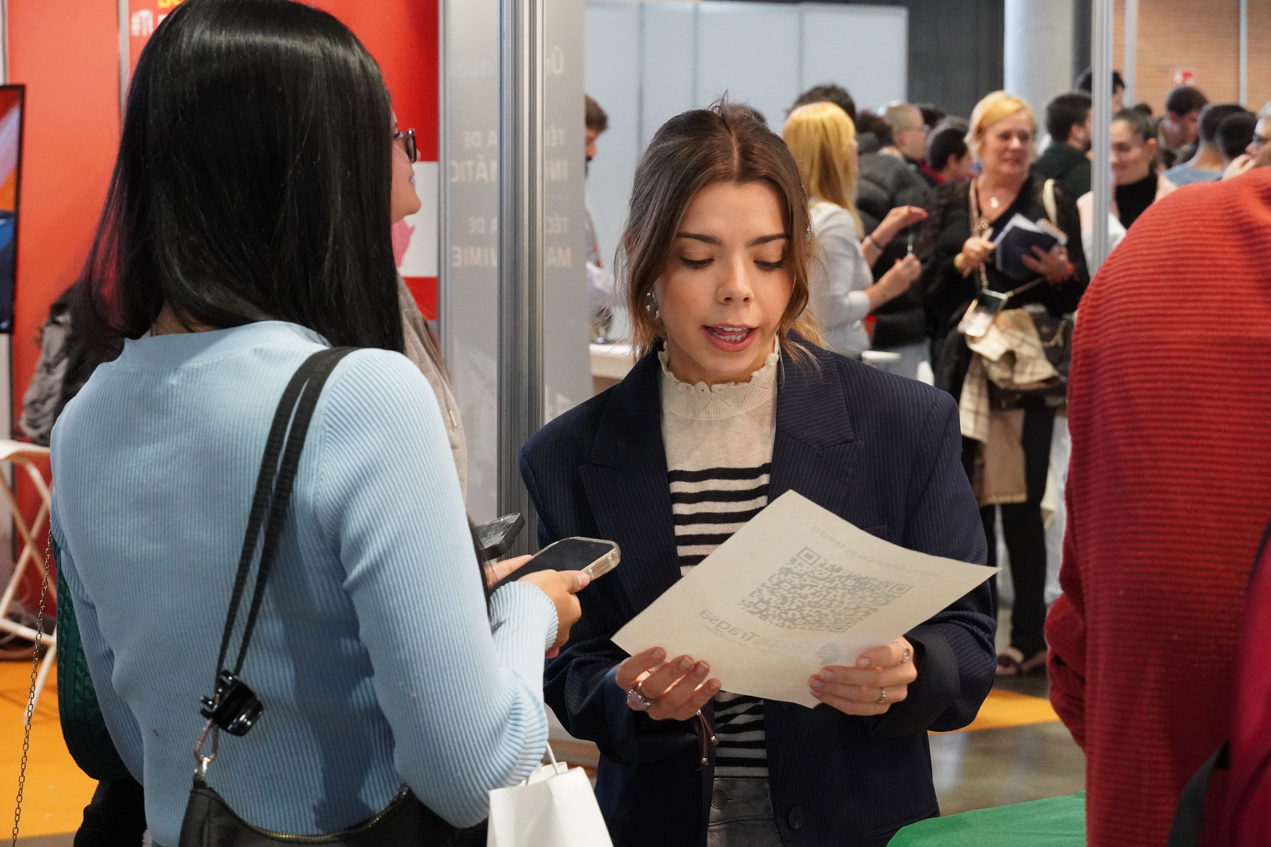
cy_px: 424
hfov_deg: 23.0
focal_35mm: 88
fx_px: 3124
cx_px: 636
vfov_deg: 15.4
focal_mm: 59
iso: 6400
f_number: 7.1
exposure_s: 1/100
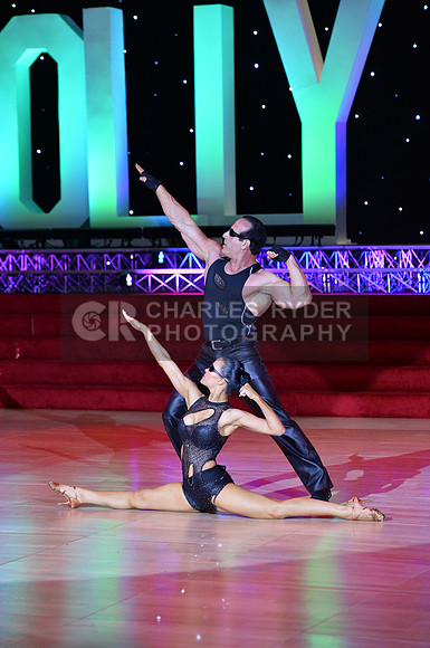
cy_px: 324
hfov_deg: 11.4
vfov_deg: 17.1
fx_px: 2156
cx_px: 215
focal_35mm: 120
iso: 2000
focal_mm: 120
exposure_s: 1/250
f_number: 4
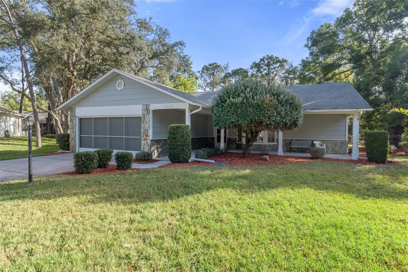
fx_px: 204
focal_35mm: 18
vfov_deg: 67.4
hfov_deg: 90.0
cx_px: 204
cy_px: 136
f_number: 8
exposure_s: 1/200
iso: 640
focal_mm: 12
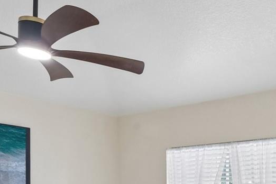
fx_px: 376
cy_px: 222
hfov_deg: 36.2
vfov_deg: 24.8
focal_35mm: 49
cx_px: 279
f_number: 8
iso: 400
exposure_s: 1/20
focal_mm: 16
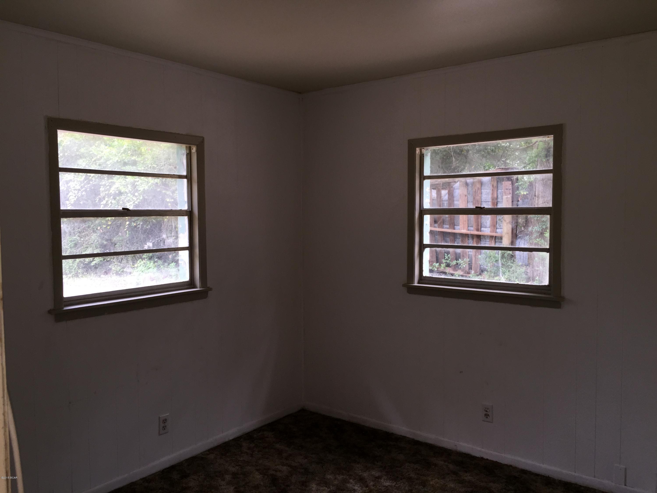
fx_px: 550
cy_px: 246
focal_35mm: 29
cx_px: 328
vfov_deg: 48.2
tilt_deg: -3.2
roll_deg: +0.1
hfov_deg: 61.7
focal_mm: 4.15
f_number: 2.2
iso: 32
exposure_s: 1/30
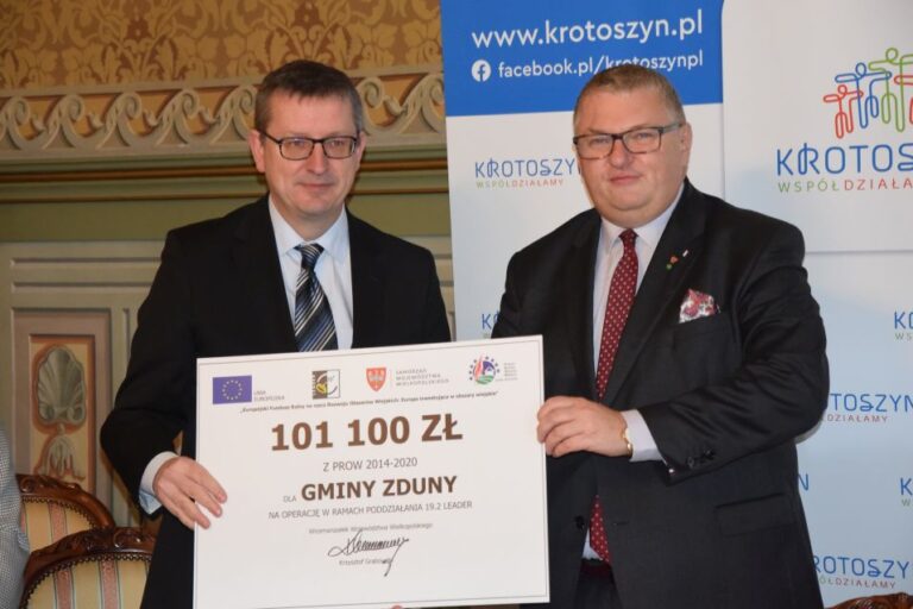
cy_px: 304
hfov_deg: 19.5
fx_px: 2663
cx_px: 456
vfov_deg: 13.0
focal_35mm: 105
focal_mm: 70
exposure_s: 1/60
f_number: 5.3
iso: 2800
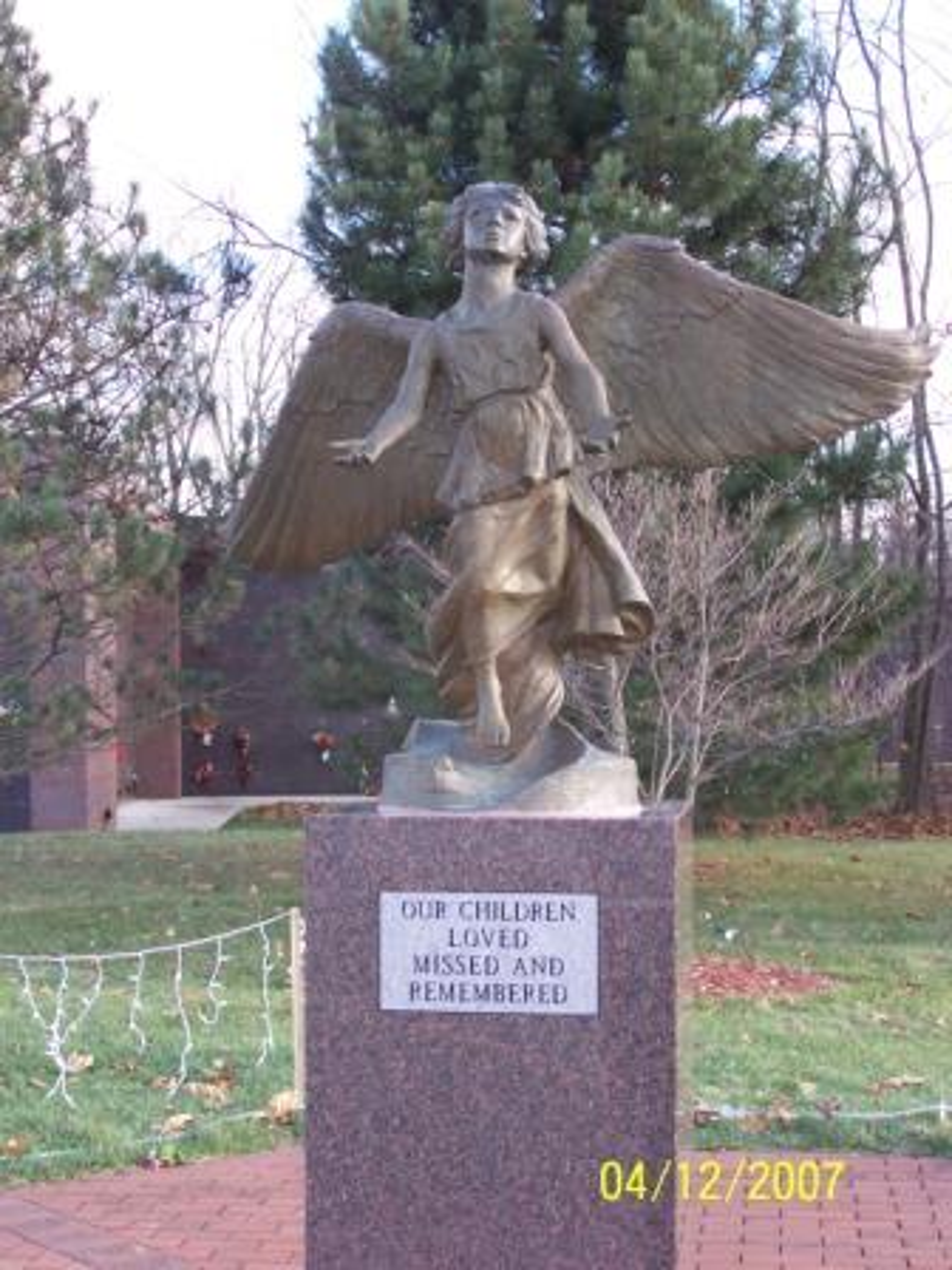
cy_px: 635
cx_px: 476
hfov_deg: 24.8
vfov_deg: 32.7
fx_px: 2163
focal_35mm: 59
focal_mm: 9.8
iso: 80
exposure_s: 1/90
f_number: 3.1
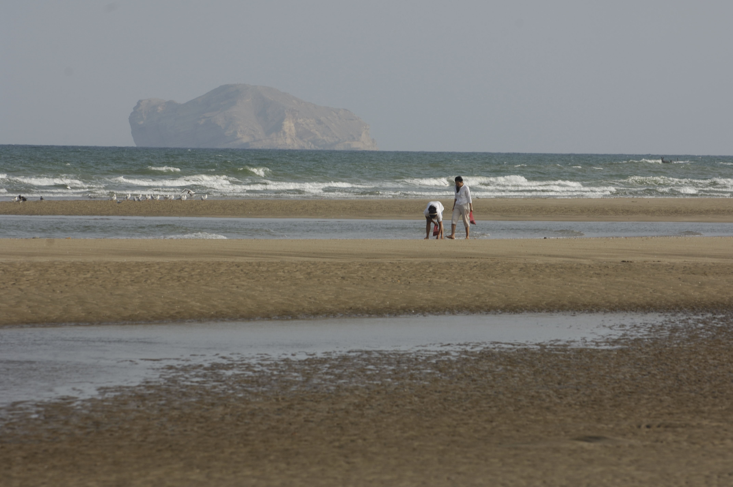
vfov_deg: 5.1
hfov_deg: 7.6
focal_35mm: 270
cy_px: 244
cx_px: 366
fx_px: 5491
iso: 100
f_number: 8
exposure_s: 1/125
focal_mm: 180
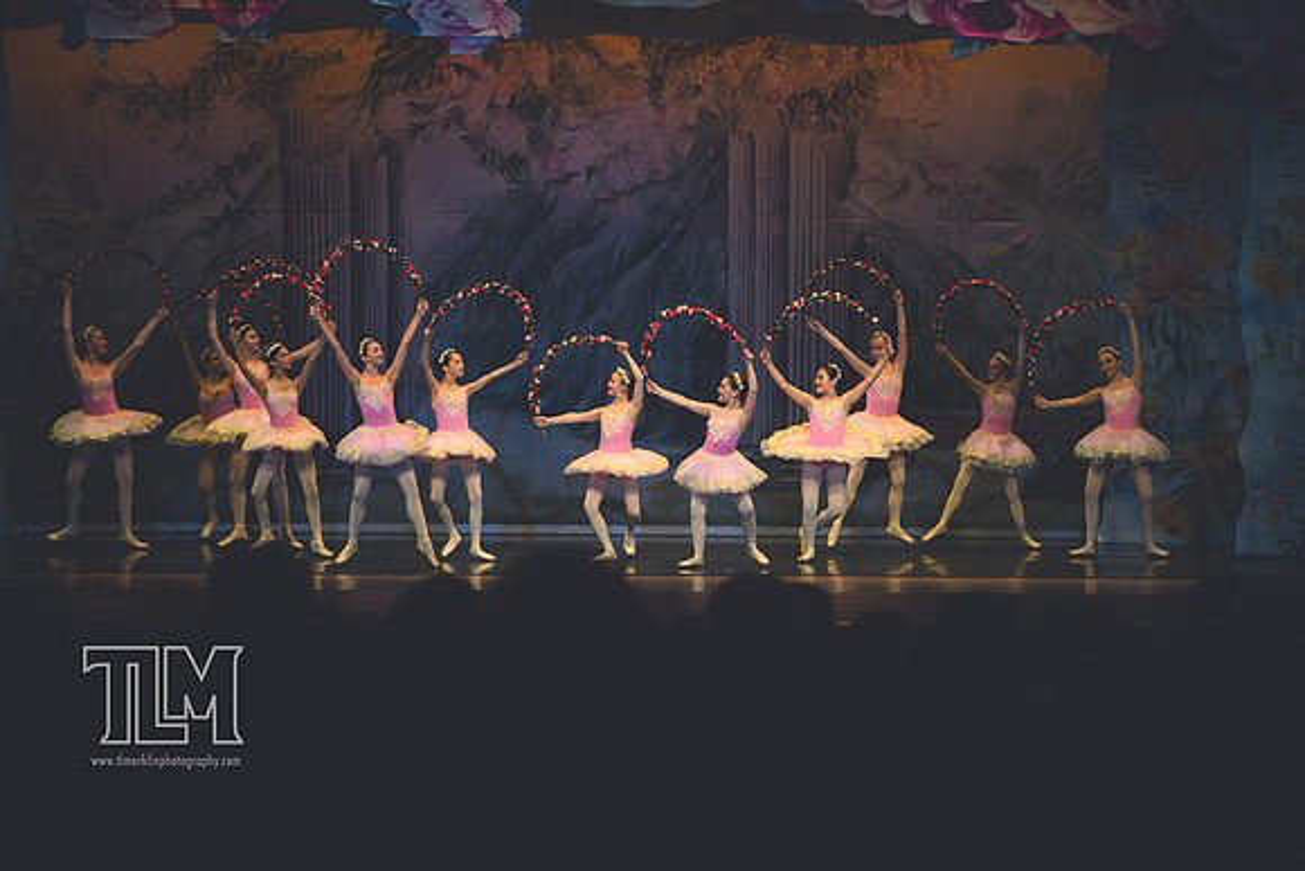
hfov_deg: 20.0
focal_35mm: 102
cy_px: 436
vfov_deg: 13.4
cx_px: 652
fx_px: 3698
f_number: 2.8
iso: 800
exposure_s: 1/500
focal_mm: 102
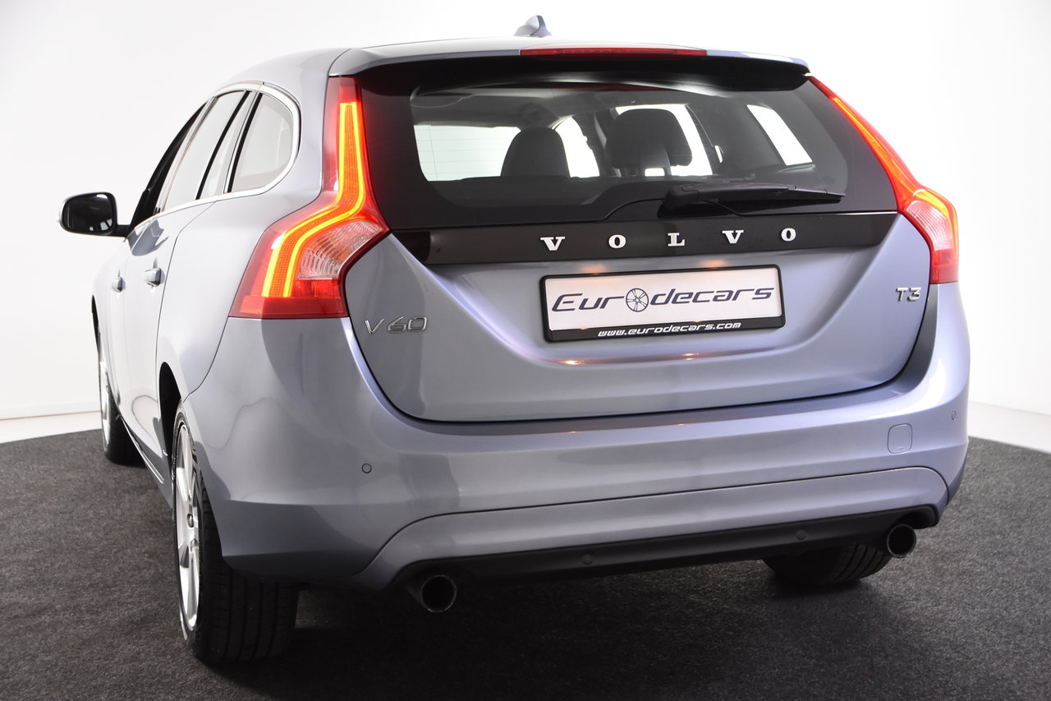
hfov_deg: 38.9
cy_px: 350
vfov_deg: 26.5
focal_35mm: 51
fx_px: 1489
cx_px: 526
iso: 1600
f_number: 5
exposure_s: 1/60
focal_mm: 34
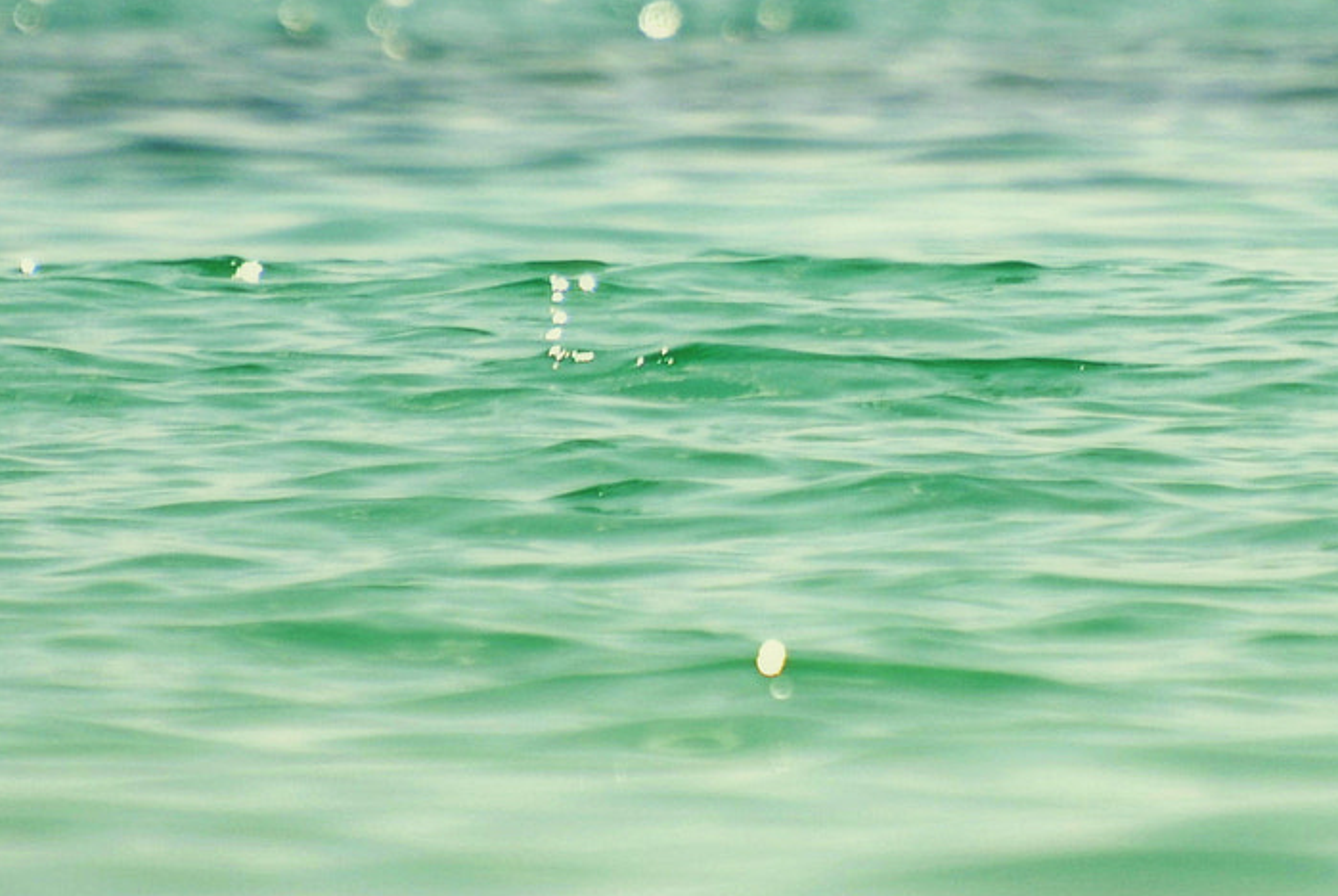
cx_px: 873
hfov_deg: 1.6
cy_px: 99
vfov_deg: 1.0
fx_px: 49047
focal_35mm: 1318
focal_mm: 300
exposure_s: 1/500
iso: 100
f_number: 5.6
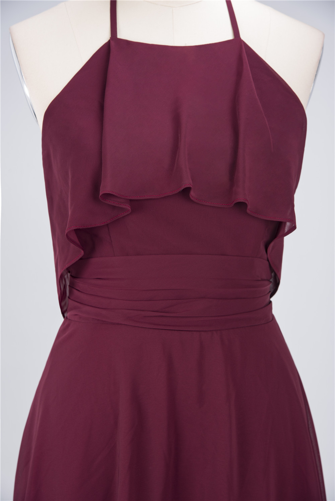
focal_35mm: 86
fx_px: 1199
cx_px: 168
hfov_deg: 15.9
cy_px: 250
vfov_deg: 23.6
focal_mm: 86
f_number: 10
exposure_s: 1/100
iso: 100
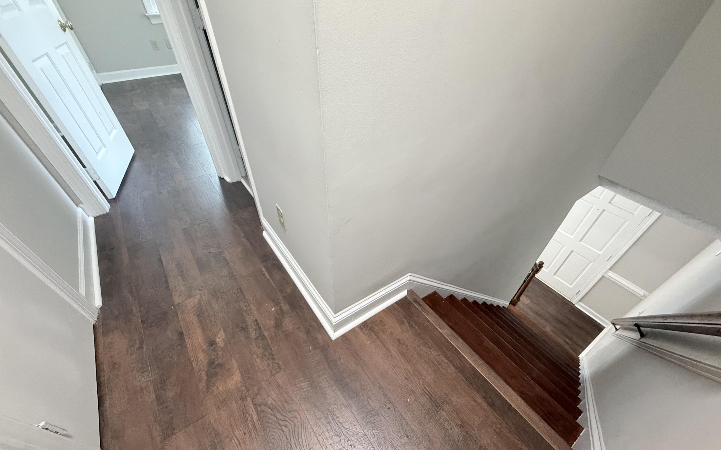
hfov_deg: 101.5
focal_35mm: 15
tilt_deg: -44.5
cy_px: 247
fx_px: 295
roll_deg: -0.9
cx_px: 357
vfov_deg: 74.6
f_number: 2.2
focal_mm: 2.22
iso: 500
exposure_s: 1/60
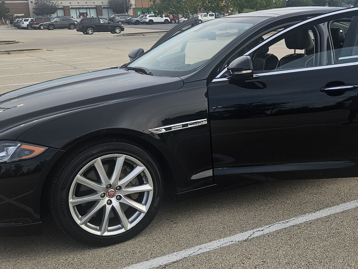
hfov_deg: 38.2
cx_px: 257
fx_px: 507
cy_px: 129
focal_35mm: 49
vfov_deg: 29.7
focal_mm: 5.4
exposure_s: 1/1002
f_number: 1.8
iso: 25
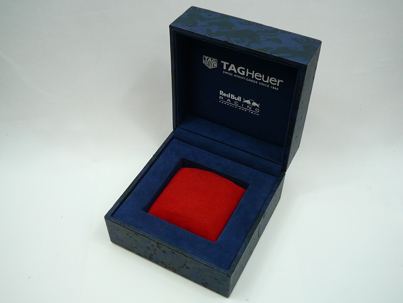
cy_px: 152
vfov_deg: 35.1
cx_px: 202
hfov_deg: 45.8
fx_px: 477
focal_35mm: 41
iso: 80
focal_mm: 6.1
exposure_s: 1/40
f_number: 3.1
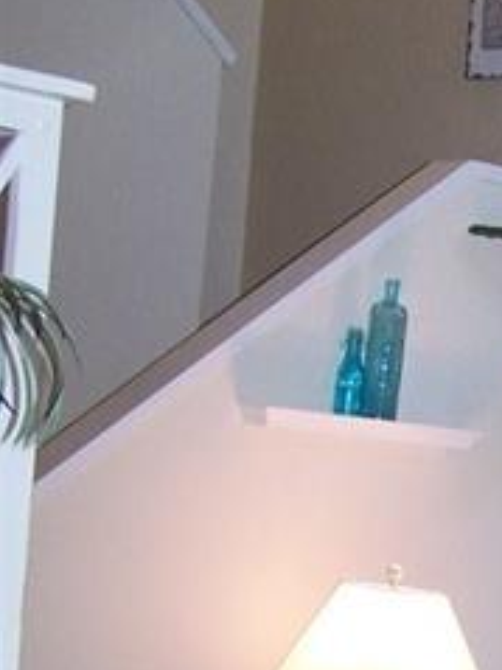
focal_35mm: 122
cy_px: 653
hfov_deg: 11.5
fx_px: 2361
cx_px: 805
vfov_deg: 15.9
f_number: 2.8
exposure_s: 1/60
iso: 160
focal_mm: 6.3
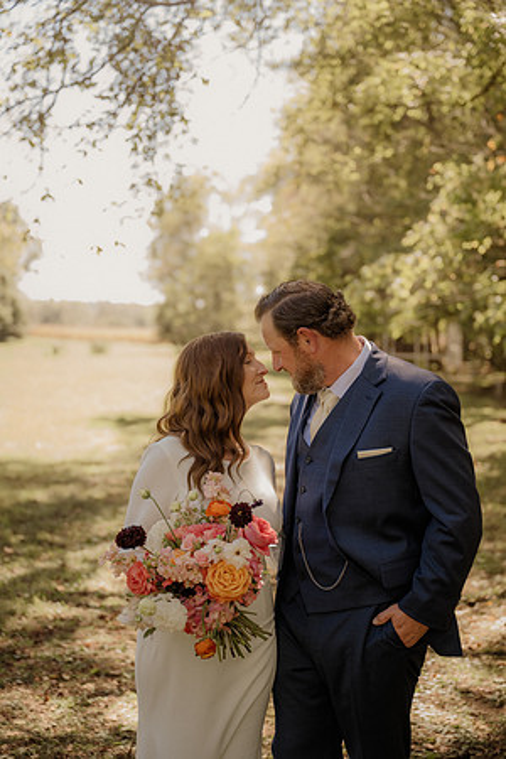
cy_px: 380
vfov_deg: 35.1
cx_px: 253
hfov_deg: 23.8
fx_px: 1202
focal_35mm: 57
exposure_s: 1/500
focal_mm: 57
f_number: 2.8
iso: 400
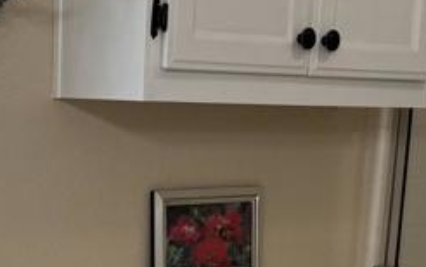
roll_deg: -1.5
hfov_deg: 19.5
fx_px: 1231
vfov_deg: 11.8
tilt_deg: -14.0
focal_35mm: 106
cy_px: 395
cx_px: 102
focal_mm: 6.76
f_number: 1.78
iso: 125
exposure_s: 1/120
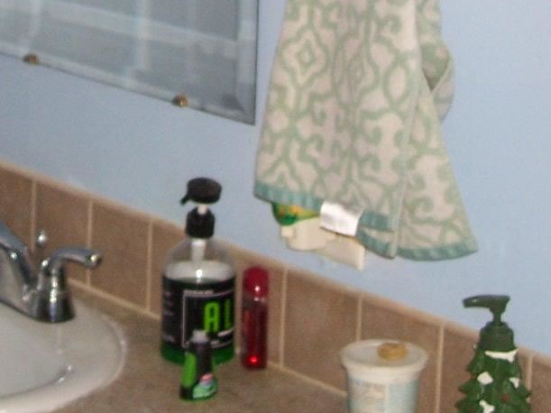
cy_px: -170
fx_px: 1973
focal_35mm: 124
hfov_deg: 15.7
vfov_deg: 11.5
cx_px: 72
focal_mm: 7.8
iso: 125
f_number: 2.8
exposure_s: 1/60
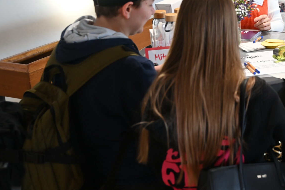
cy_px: 20
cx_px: 319
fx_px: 570
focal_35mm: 72
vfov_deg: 18.6
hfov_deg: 25.8
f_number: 3.5
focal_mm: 32
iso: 1600
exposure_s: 1/160
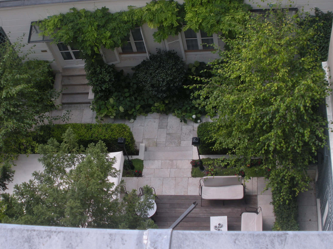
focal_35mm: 58
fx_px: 558
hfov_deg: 33.2
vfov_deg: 25.1
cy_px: 90
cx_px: 144
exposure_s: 1/119
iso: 64
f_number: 4
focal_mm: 7.7
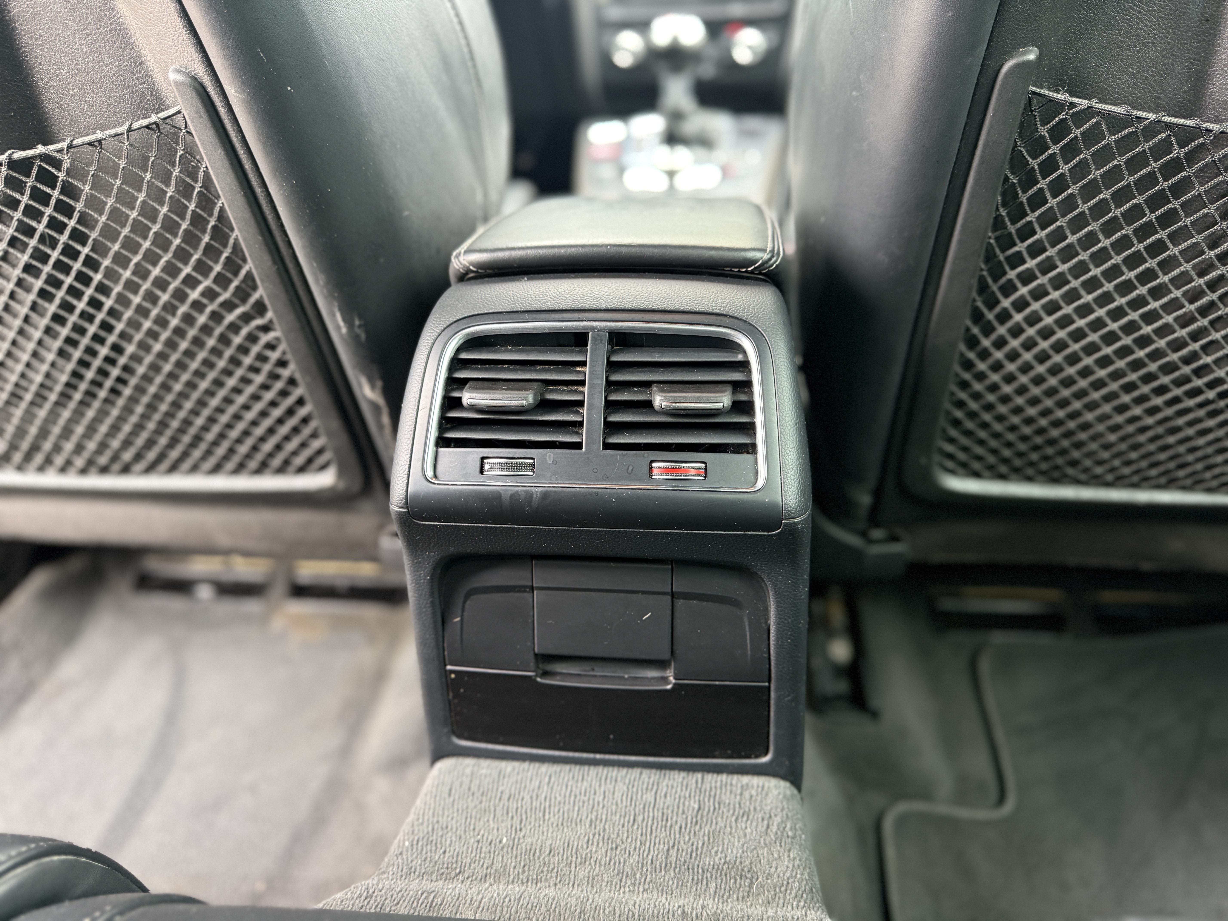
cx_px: 614
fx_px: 851
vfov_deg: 56.8
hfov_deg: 71.6
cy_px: 460
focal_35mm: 24
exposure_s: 1/60
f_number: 1.78
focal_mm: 6.76
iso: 400
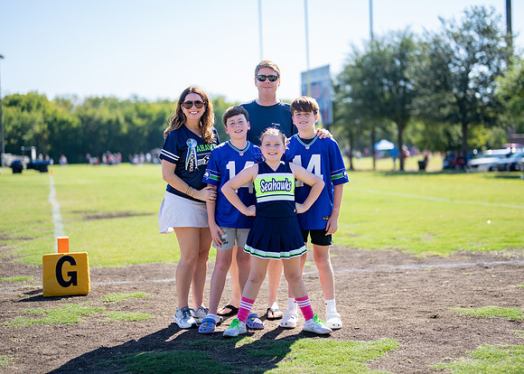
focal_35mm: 59
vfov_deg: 23.9
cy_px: 165
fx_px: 883
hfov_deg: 33.0
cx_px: 286
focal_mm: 50
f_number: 1.2
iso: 250
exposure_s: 1/10000
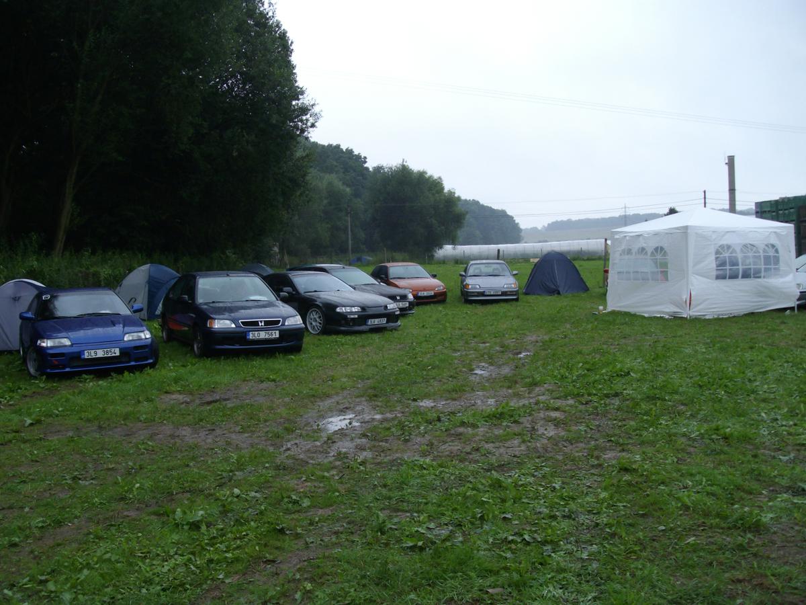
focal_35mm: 36
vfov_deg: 39.7
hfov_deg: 51.4
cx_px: 403
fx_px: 838
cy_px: 302
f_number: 2.7
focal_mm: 6
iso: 80
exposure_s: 1/160
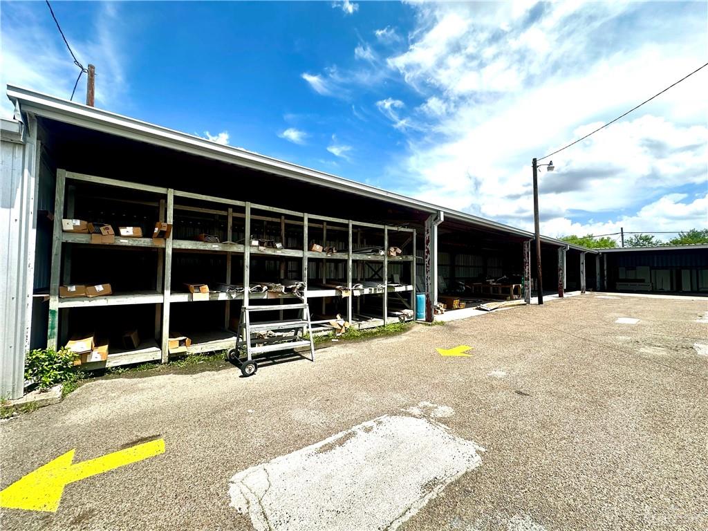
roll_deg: -0.5
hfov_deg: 102.1
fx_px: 286
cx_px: 354
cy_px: 266
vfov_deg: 85.7
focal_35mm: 14
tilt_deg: +1.4
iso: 40
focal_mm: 2.22
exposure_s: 1/1770
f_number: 2.2
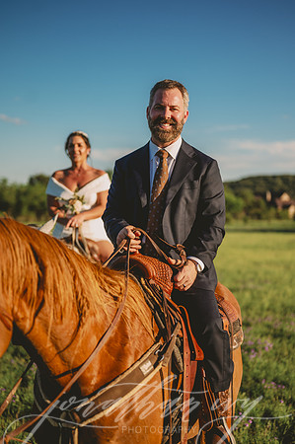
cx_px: 148
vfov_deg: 39.6
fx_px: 616
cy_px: 222
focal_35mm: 50
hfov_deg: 26.9
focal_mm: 50
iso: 80
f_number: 2
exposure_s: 1/2500
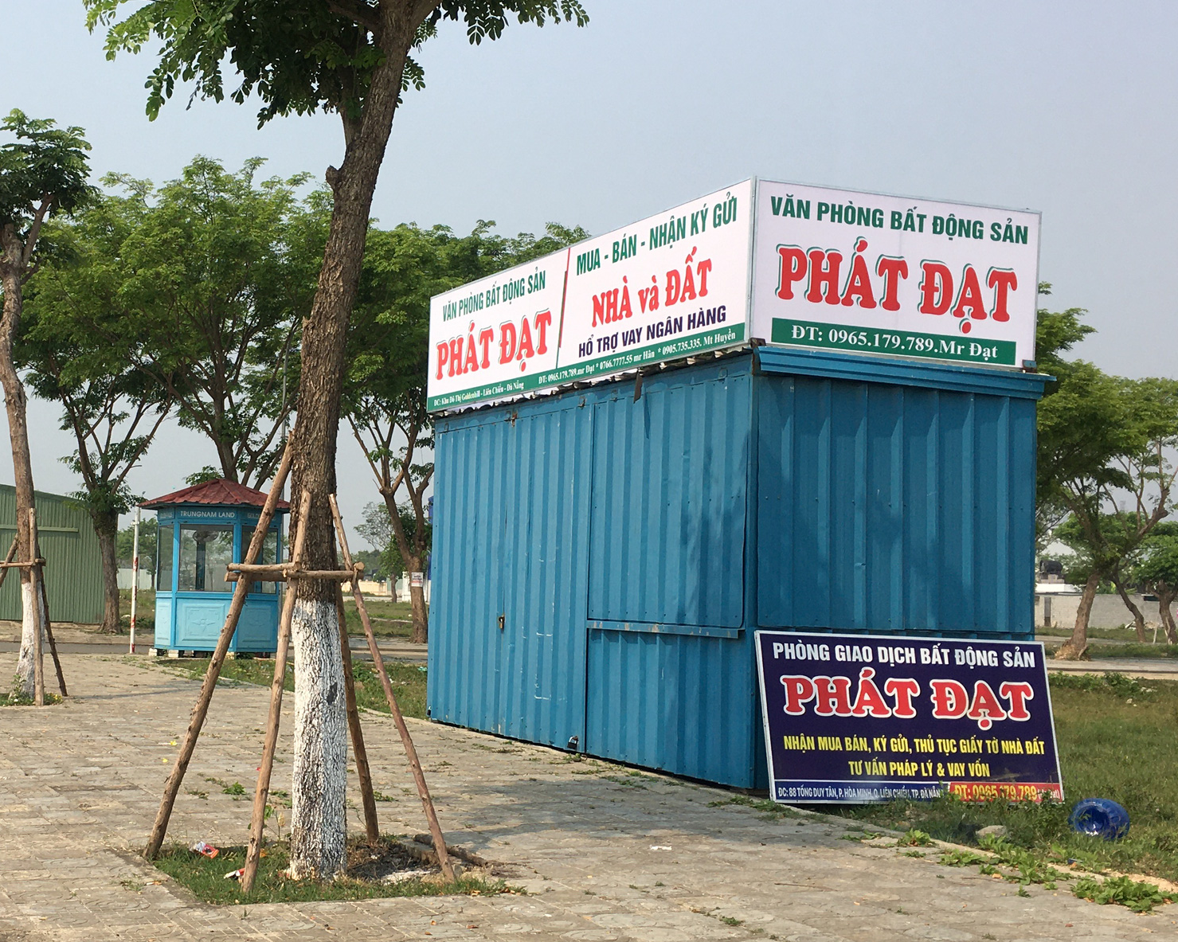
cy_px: 516
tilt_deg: +4.0
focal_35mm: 49
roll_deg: -2.1
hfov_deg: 37.2
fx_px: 1708
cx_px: 311
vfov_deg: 30.8
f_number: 2.2
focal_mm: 4.15
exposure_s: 1/1748
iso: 25
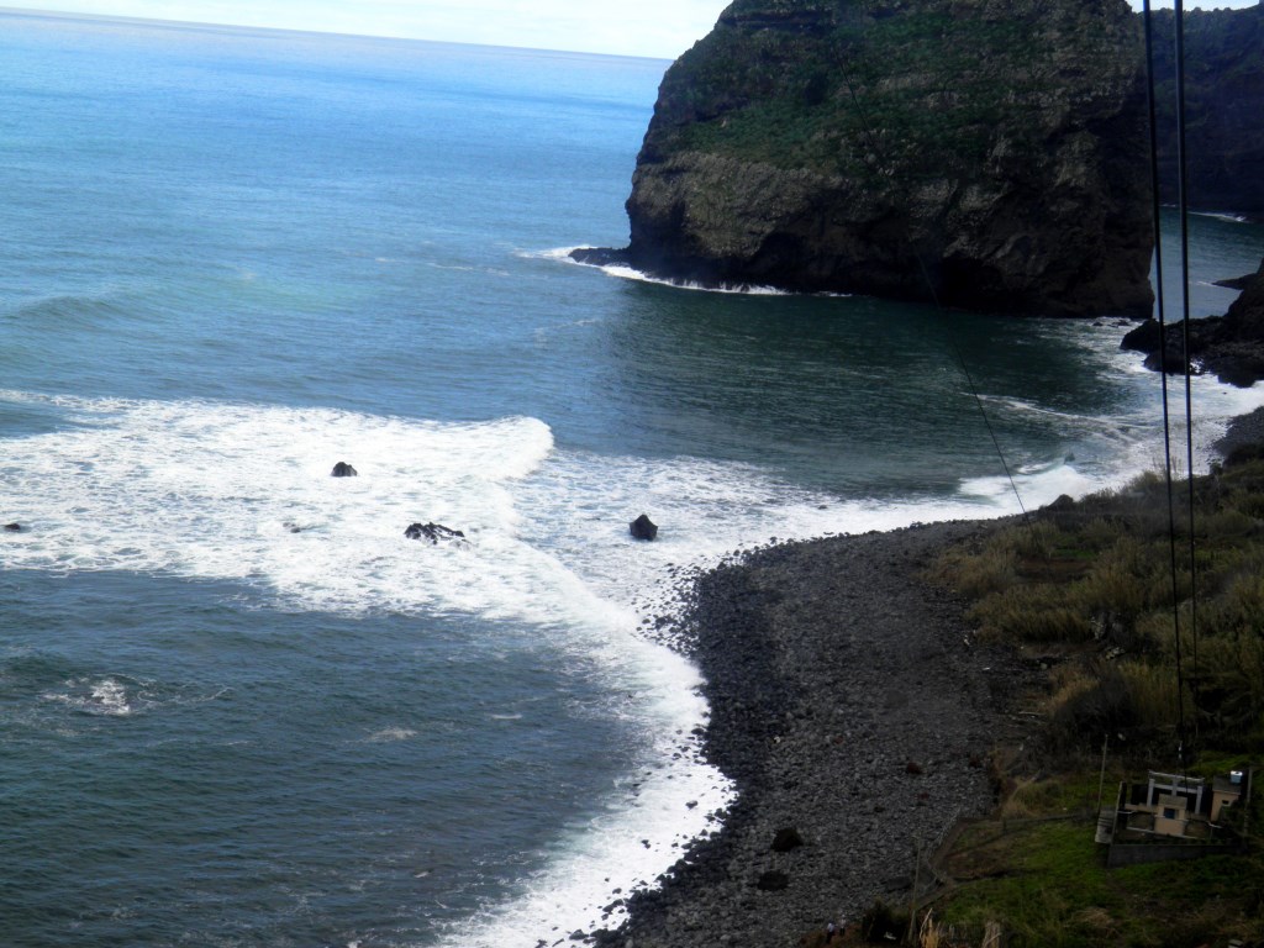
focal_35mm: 62
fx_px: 2264
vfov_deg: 23.7
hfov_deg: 31.2
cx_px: 632
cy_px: 474
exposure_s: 1/125
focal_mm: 11.2
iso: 50
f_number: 6
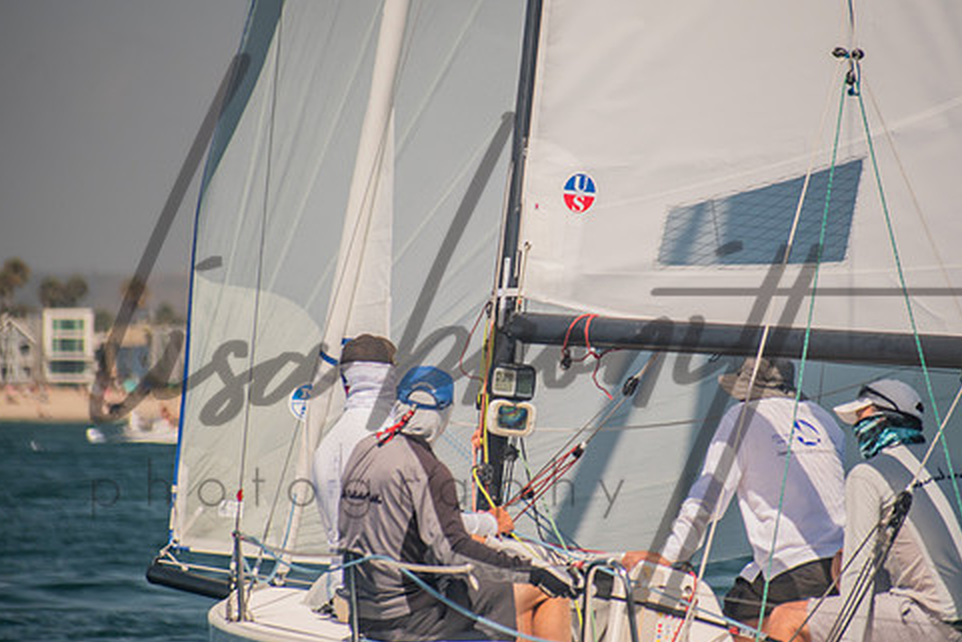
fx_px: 11600
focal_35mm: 434
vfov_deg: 3.2
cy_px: 339
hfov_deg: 4.7
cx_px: 536
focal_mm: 240
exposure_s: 1/1000
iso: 400
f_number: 6
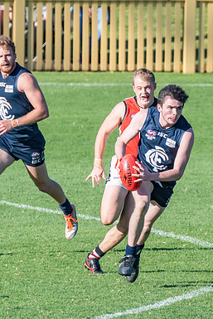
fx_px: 13982
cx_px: 136
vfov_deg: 1.3
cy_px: 199
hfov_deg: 0.9
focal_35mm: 1577
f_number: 10
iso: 800
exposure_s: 1/2000
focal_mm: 500
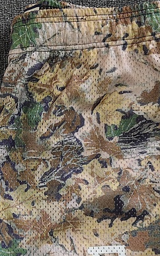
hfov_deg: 17.6
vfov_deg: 28.6
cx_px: -24
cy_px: 184
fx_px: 495
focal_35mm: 71
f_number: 1.88
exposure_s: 1/100
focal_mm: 5.56
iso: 717
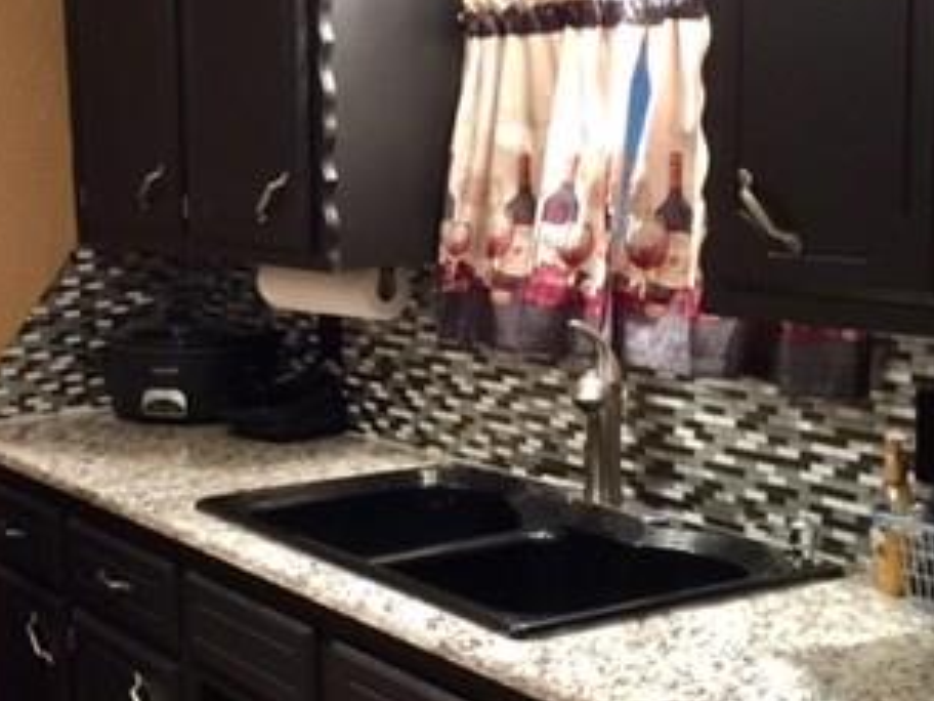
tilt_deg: -8.2
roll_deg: +3.0
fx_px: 1646
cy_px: 366
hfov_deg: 30.2
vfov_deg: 24.0
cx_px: 80
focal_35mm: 61
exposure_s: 1/15
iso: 125
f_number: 2.2
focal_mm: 4.15
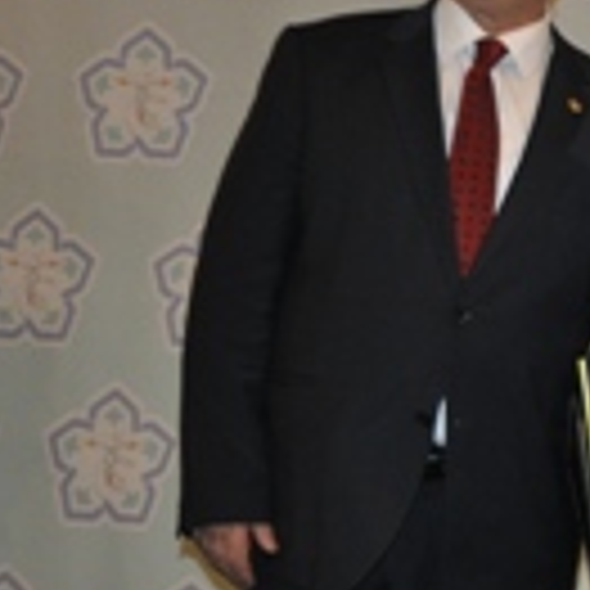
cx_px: 892
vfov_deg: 12.9
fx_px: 2612
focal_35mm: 135
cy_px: 315
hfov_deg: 12.3
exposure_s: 1/60
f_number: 4
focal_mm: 31
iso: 800
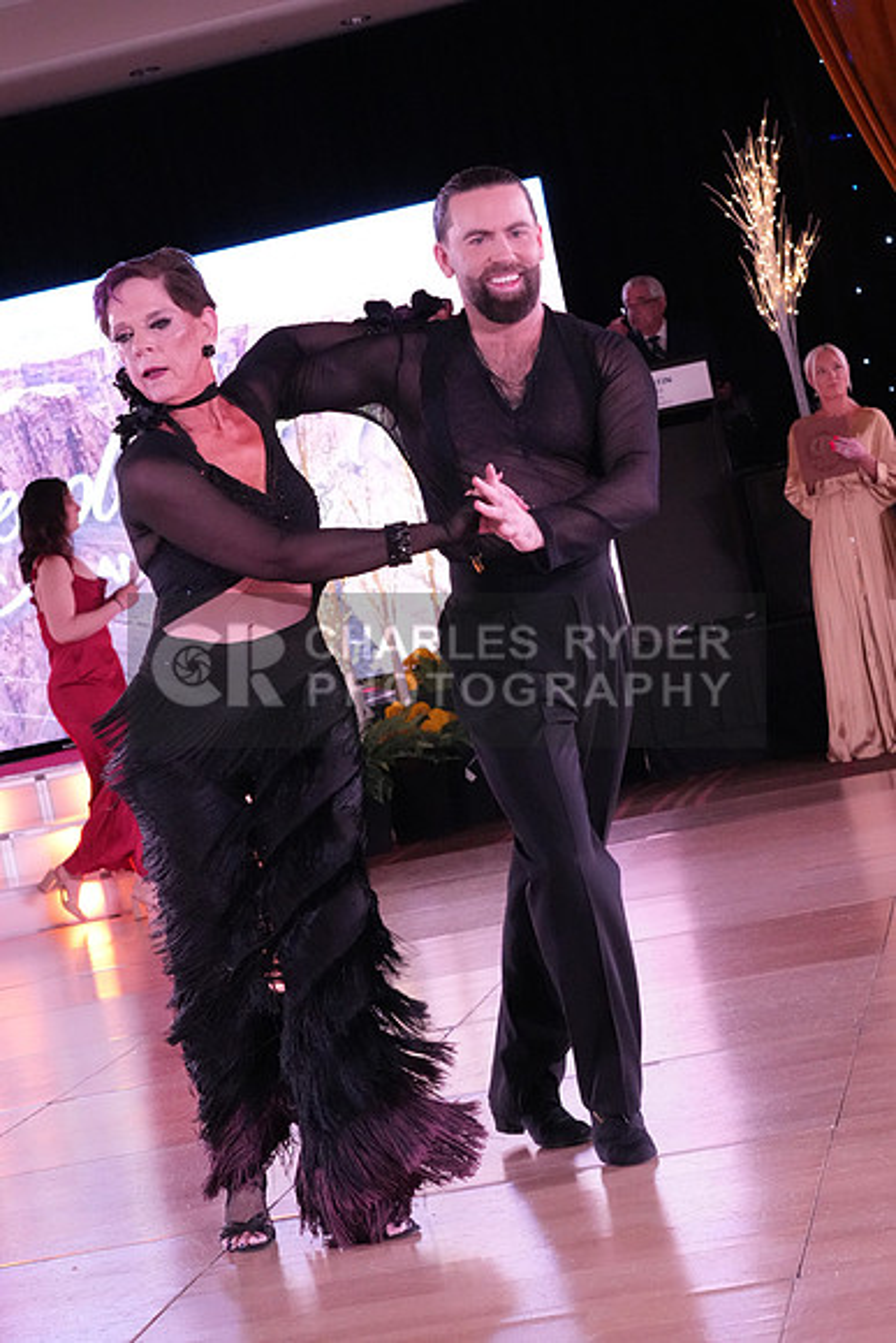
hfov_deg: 17.3
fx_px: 2947
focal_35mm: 79
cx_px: 448
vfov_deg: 25.7
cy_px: 672
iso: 8000
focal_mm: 53
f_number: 7.1
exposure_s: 1/320
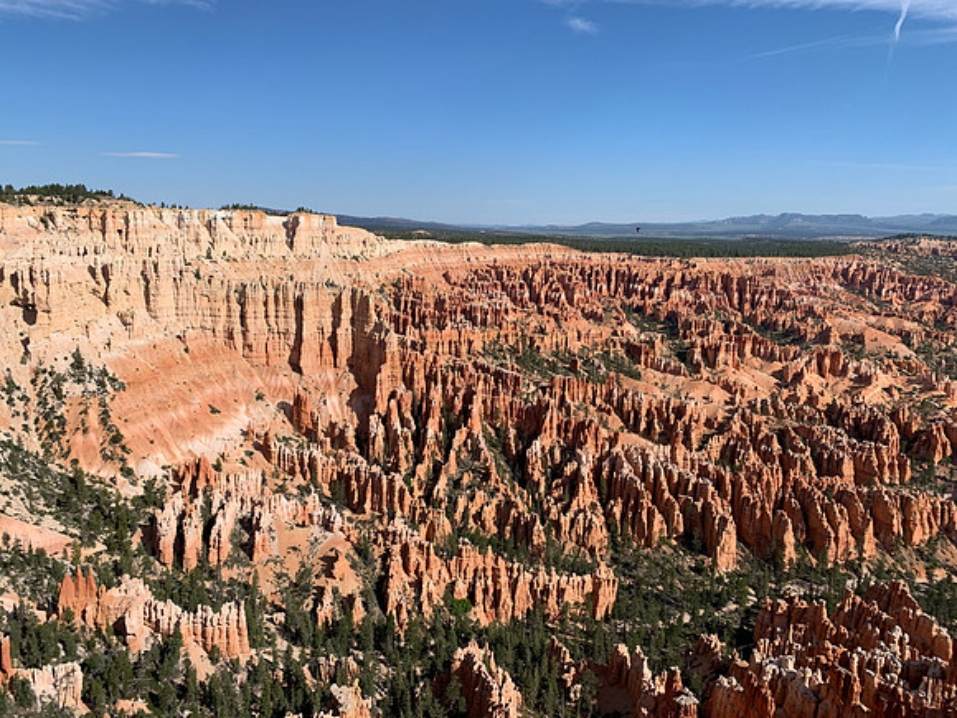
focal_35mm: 26
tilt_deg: -12.0
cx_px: 478
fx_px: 719
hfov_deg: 67.3
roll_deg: -1.7
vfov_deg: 53.1
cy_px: 359
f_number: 1.8
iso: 25
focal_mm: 4.25
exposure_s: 1/3185
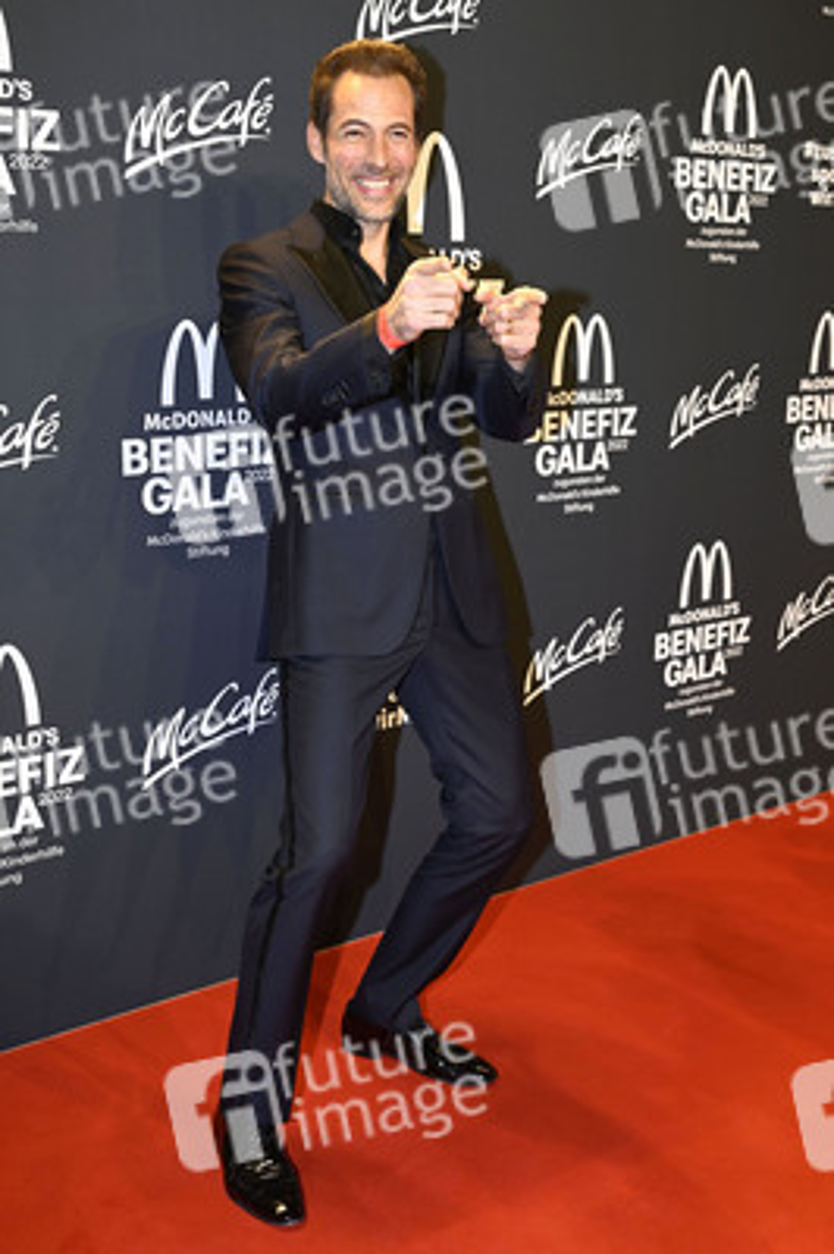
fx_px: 1427
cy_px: 627
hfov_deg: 32.6
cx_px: 417
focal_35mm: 41
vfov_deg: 47.4
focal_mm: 41
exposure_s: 1/60
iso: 500
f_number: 6.3
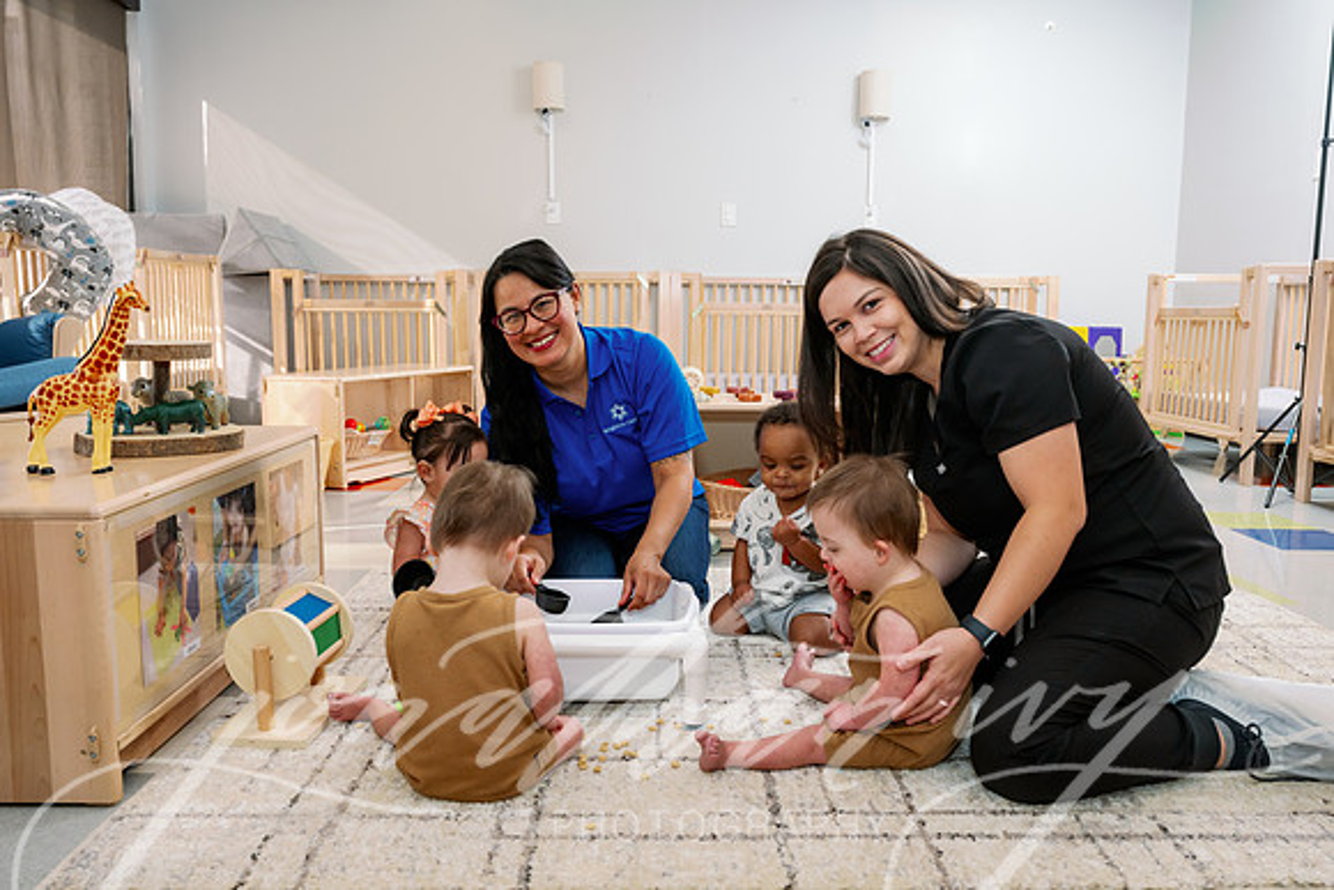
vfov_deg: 43.6
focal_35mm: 30
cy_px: 445
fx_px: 1112
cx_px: 667
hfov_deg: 61.9
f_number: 5
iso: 800
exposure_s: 1/125
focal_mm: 30
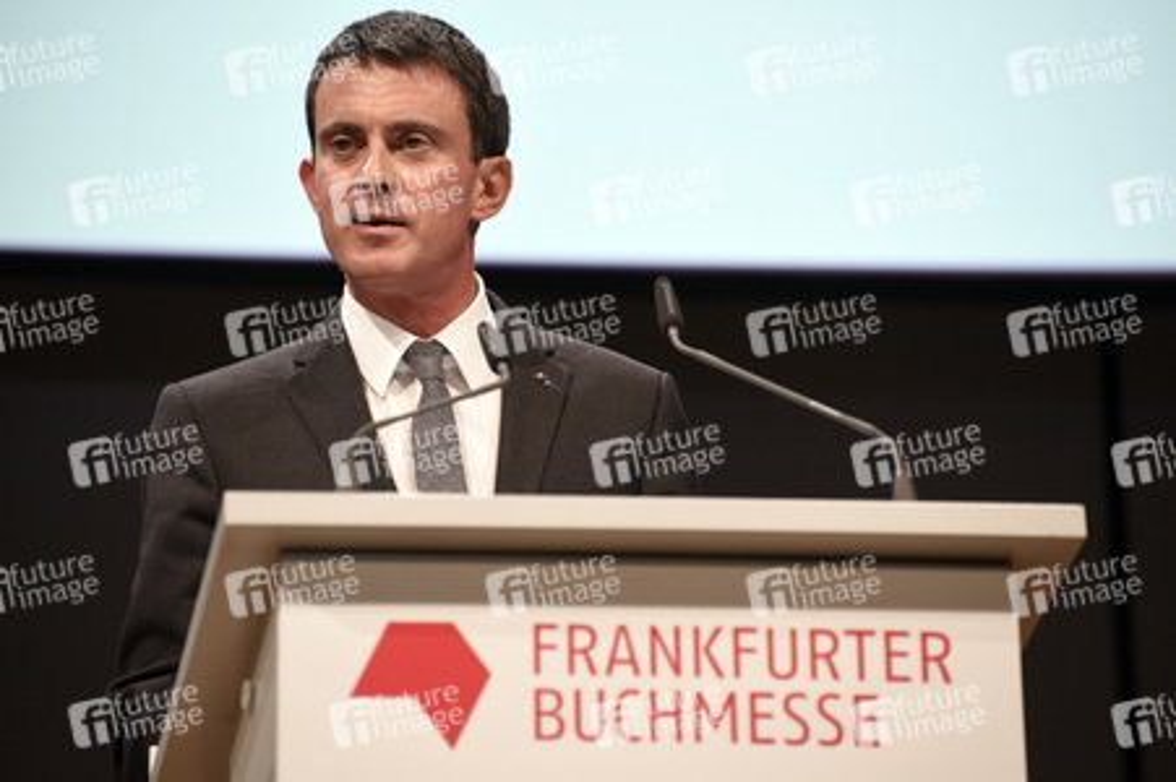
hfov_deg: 10.6
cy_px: 391
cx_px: 588
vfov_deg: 7.0
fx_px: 6365
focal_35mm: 195
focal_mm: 195
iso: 1250
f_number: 5.6
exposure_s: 1/125
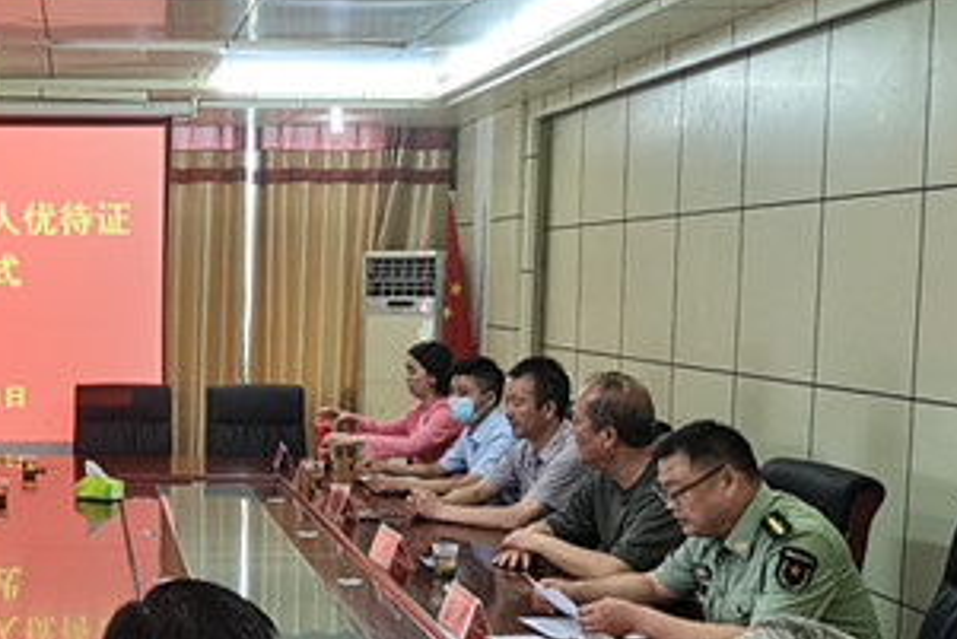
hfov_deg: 33.7
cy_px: 442
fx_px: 1489
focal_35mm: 56
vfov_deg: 24.1
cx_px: 95
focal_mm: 4.94
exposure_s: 1/100
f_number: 1.9
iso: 320
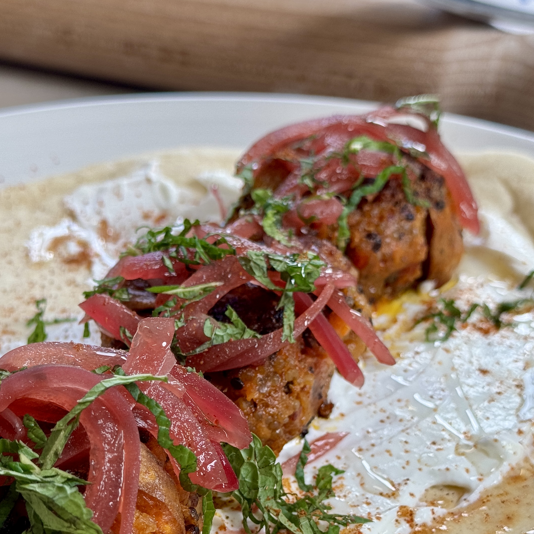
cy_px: 427
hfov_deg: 21.6
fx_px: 1396
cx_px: 204
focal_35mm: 80
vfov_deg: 21.4
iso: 50
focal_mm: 6.76
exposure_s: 1/121
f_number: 1.78
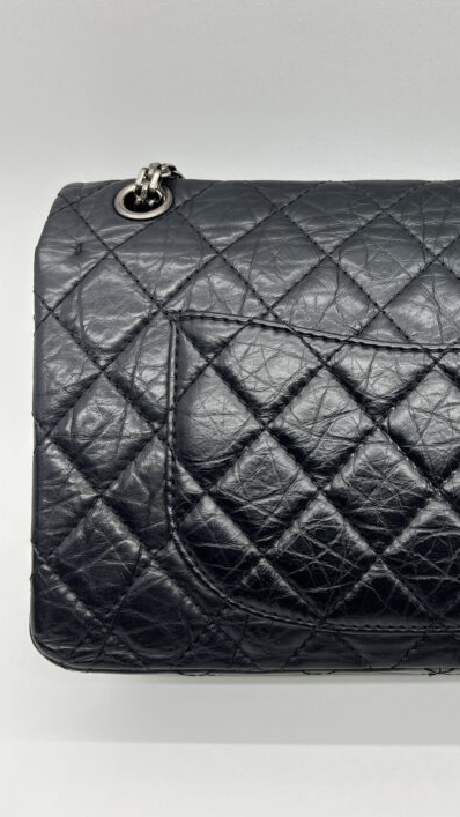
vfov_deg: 49.4
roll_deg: +0.3
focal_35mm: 41
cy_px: 393
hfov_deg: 27.9
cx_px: 418
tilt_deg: -39.3
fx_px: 889
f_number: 1.5
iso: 32
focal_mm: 5.7
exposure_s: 1/100
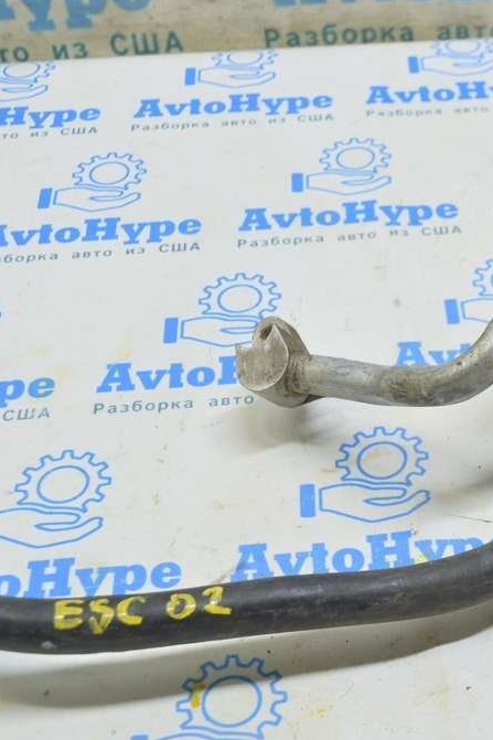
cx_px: 442
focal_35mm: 62
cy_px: 371
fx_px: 1269
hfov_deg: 21.5
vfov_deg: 32.5
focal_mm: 27
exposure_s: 1/20
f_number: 5.6
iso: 400
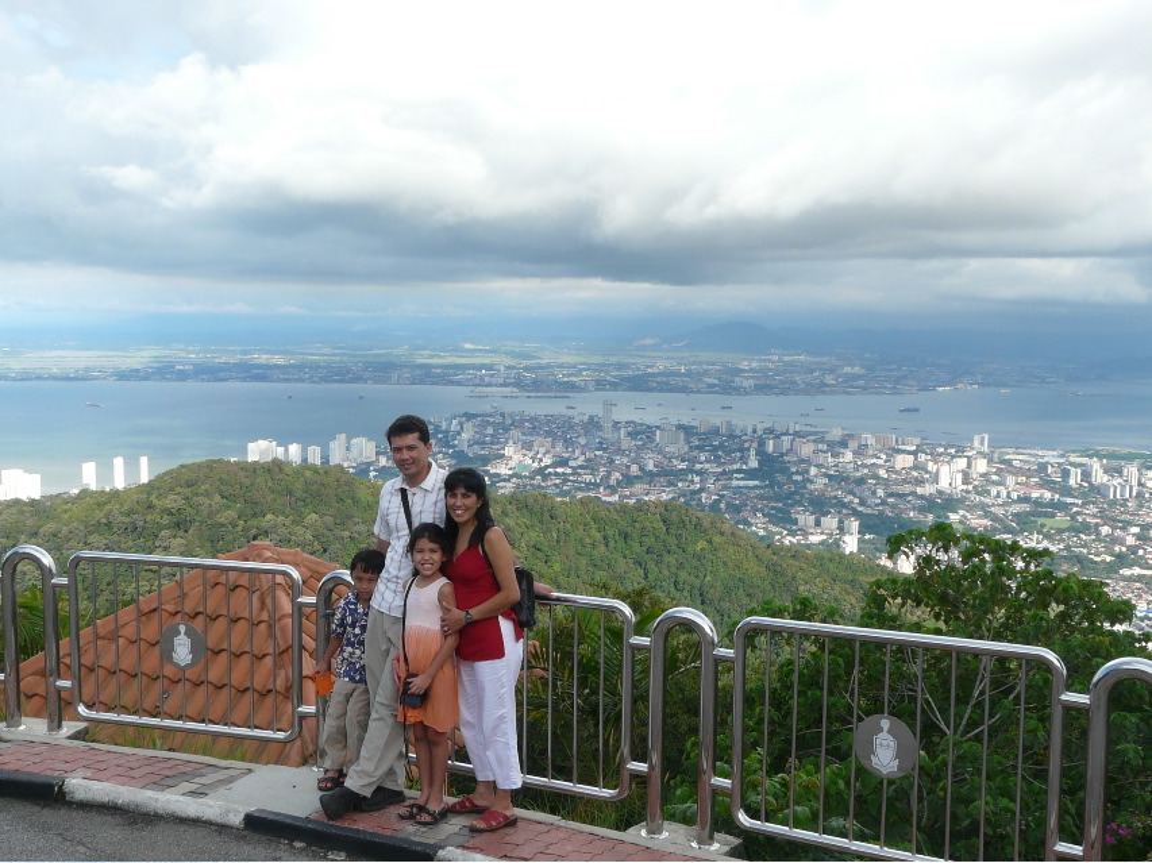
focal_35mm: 36
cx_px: 576
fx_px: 1198
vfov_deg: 39.6
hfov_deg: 51.4
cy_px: 432
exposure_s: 1/250
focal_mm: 4.6
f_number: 5.6
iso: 100
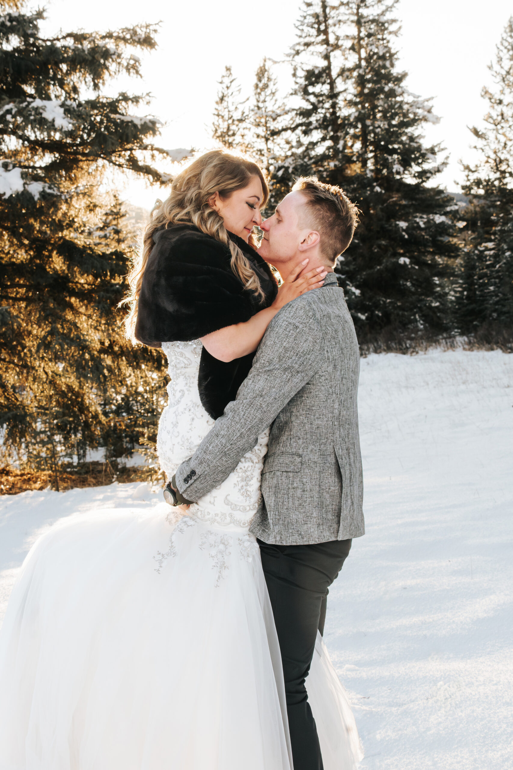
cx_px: 256
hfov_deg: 18.2
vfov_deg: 27.0
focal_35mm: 75
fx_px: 1603
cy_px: 385
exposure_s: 1/320
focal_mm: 50
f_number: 10
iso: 500
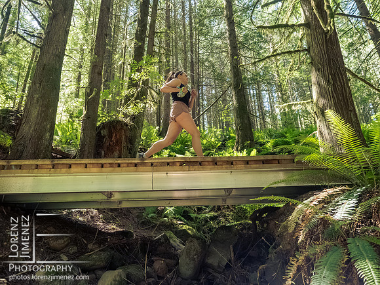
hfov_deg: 71.6
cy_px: 142
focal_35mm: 24
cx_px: 190
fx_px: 263
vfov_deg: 56.8
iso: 4000
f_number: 2.8
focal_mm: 12
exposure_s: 1/1000
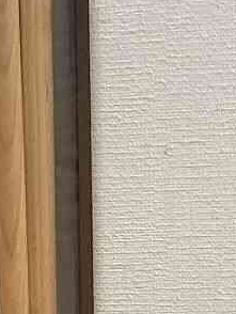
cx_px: -43
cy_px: 911
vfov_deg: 8.5
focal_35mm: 197
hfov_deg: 7.5
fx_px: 1788
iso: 40
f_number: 1.8
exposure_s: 1/120
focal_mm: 3
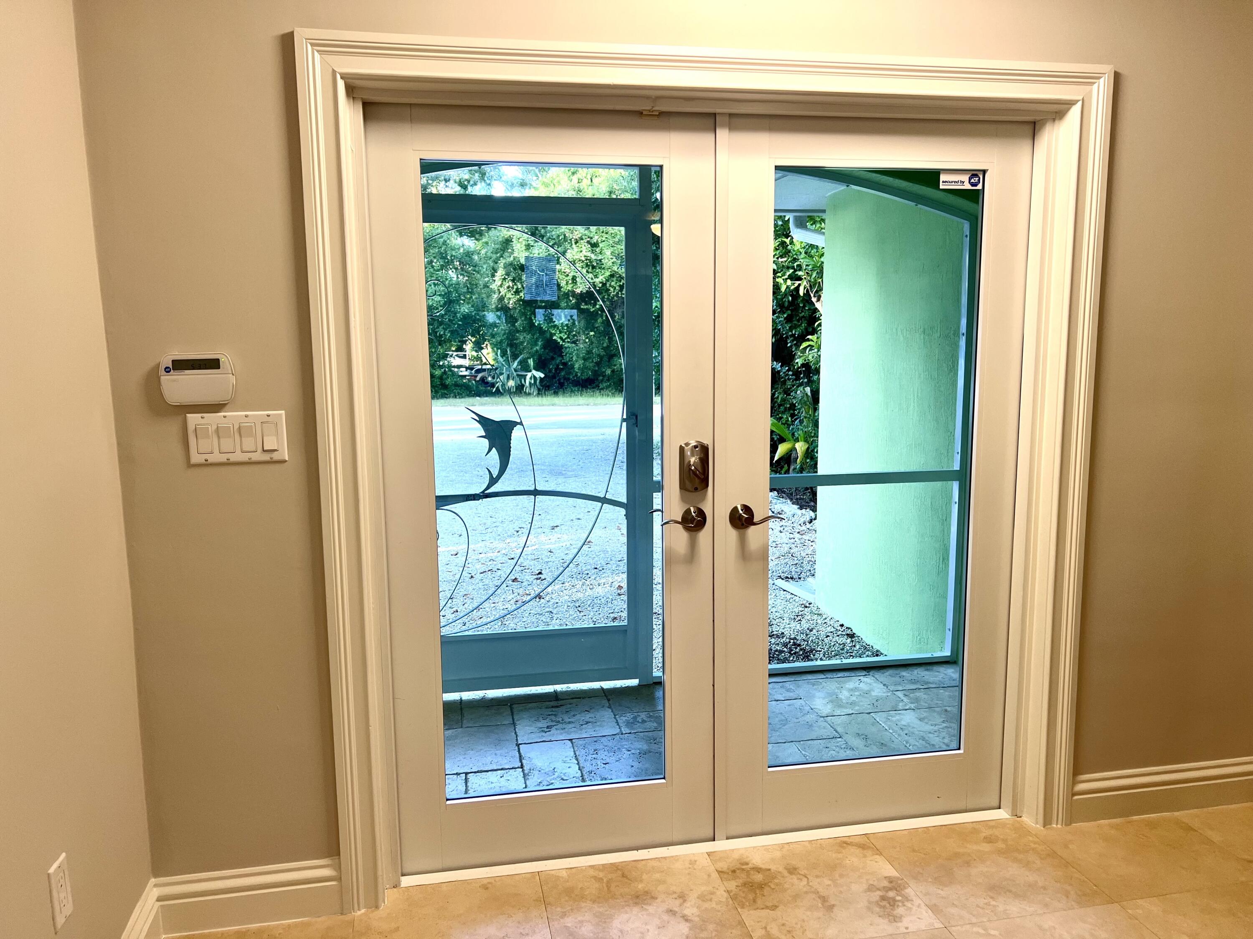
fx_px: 941
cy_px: 470
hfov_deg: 67.3
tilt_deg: -8.8
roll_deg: +1.0
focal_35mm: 26
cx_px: 626
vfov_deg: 53.1
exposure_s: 1/60
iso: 80
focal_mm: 5.7
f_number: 1.5
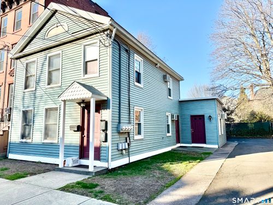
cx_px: 136
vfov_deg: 56.8
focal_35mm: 24
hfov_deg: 71.6
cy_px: 102
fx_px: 189
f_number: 1.78
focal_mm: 6.76
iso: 80
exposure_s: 1/3145
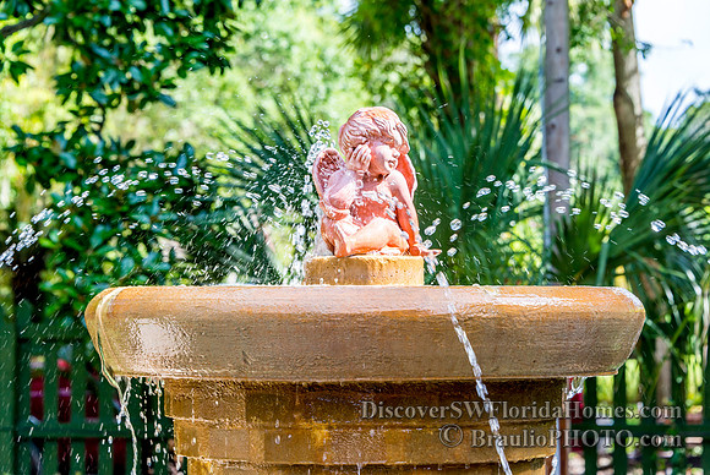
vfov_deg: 11.6
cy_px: 237
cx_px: 354
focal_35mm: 118
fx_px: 2335
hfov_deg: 17.3
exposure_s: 1/200
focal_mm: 116
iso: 360
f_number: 8
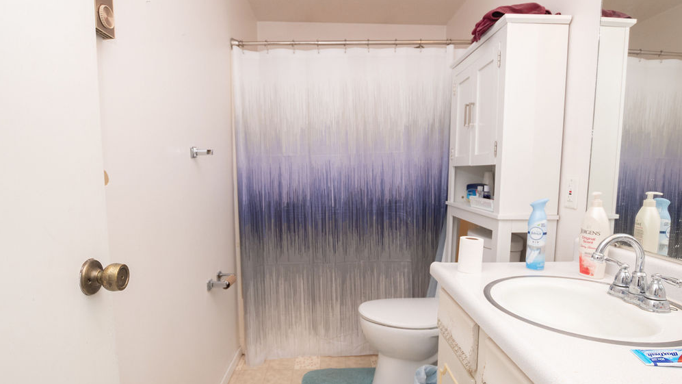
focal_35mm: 20
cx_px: 343
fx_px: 362
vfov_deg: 55.8
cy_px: 210
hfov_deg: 86.6
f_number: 5
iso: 500
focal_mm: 12
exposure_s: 1/200
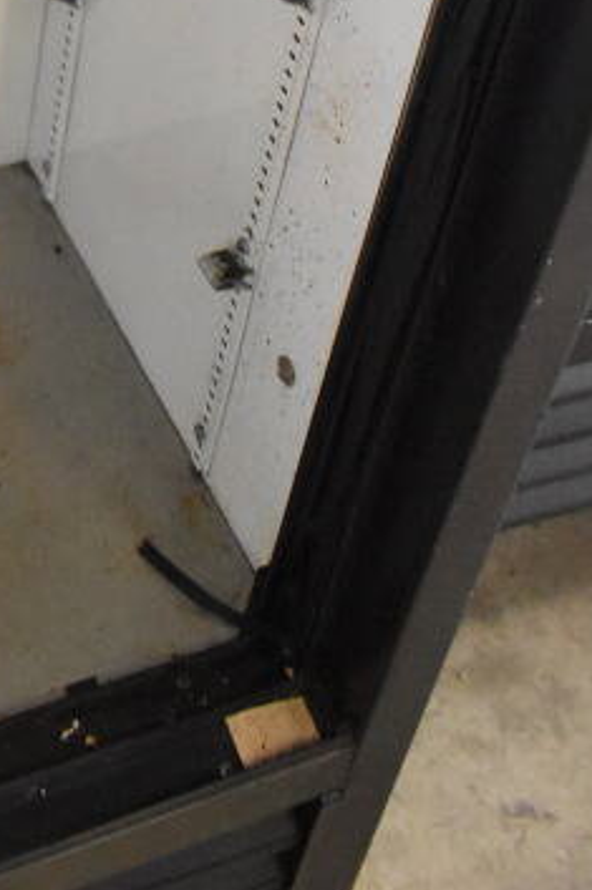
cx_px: -68
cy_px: -237
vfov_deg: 25.3
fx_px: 1728
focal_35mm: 70
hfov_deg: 18.6
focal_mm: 18
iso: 7200
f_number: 3.5
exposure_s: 1/30
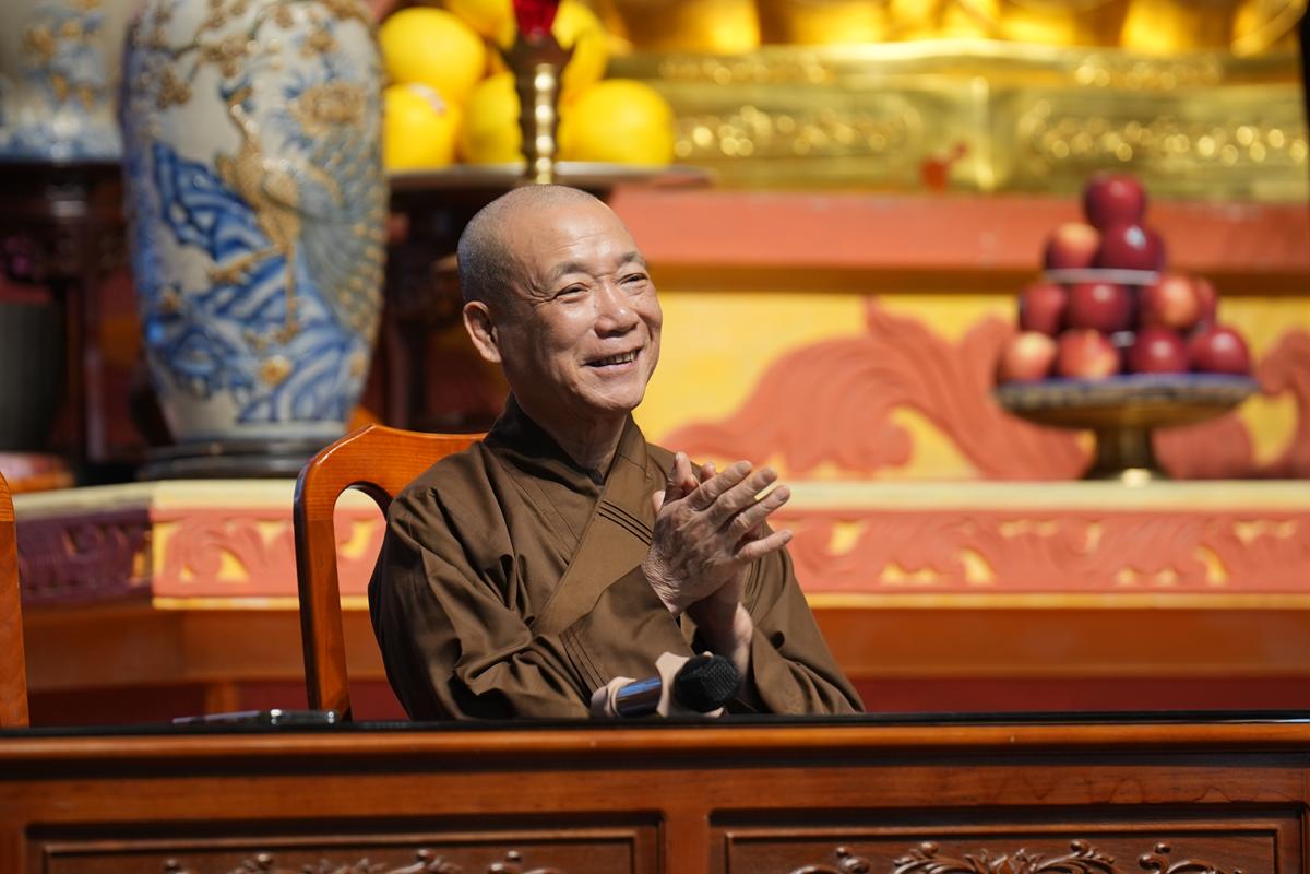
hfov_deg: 6.9
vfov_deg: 4.6
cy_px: 437
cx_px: 655
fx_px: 10916
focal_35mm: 300
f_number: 3.2
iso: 320
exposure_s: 1/100
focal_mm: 200
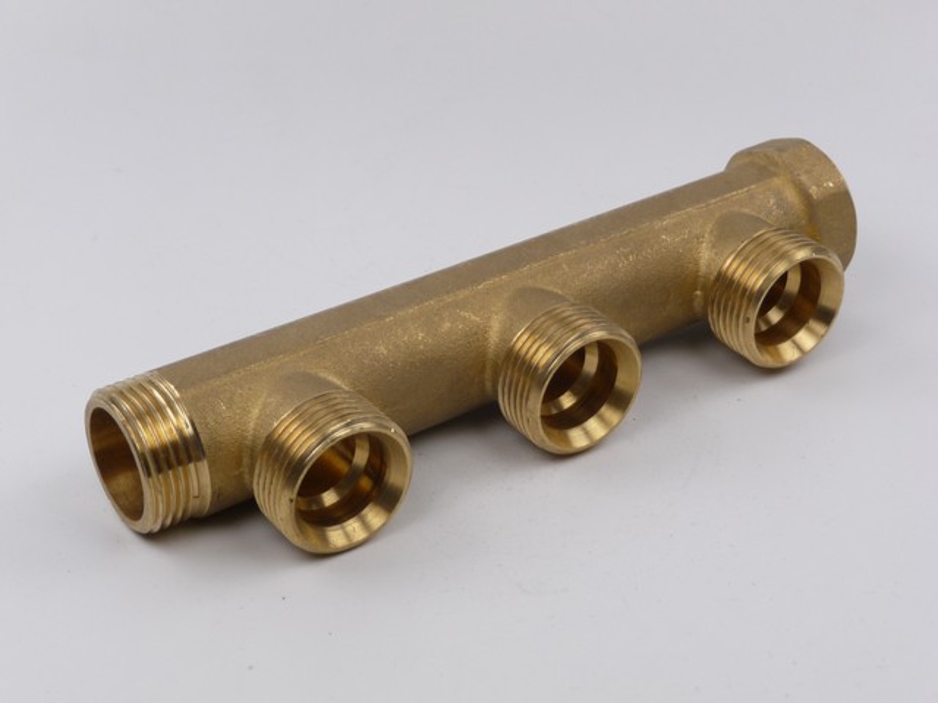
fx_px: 1816
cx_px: 469
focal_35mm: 67
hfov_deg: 29.0
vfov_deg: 21.9
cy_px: 352
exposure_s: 1/640
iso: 100
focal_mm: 11.3
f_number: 4.5
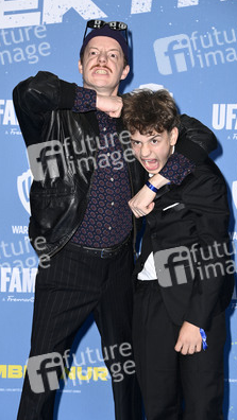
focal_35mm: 111
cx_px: 112
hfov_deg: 10.9
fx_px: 1239
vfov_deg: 19.3
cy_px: 209
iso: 1000
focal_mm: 105
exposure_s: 1/250
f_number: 6.3
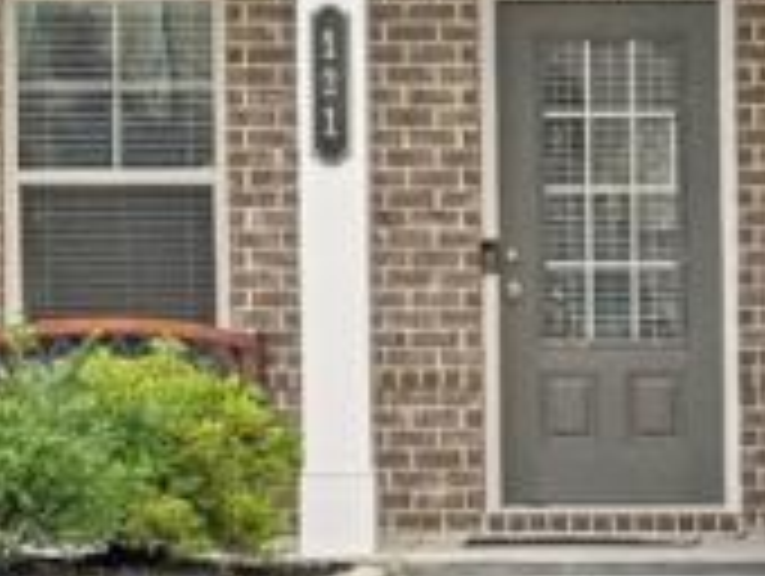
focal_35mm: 244
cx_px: 1026
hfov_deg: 8.0
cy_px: -356
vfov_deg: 6.0
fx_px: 5400
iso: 100
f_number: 8
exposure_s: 1/250
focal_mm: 24.5
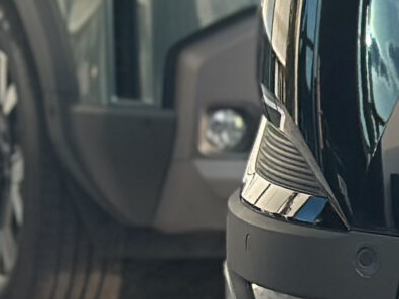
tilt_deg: -7.4
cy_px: 349
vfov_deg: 4.8
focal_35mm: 310
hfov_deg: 6.2
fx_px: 3573
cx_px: 888
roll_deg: +0.1
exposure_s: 1/659
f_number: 1.78
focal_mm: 6.86
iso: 80
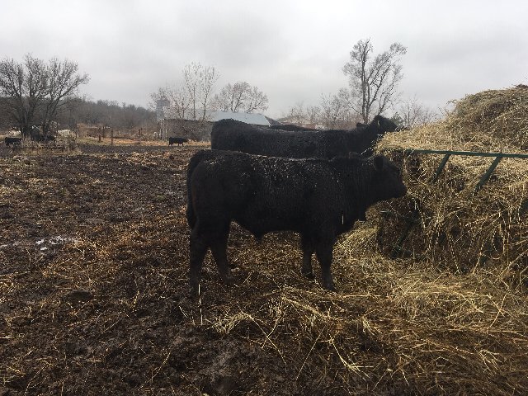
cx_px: 264
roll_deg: -2.7
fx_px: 442
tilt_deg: -7.5
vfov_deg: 48.2
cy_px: 198
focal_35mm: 29
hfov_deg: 61.7
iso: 25
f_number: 2.2
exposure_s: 1/793
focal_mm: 4.15
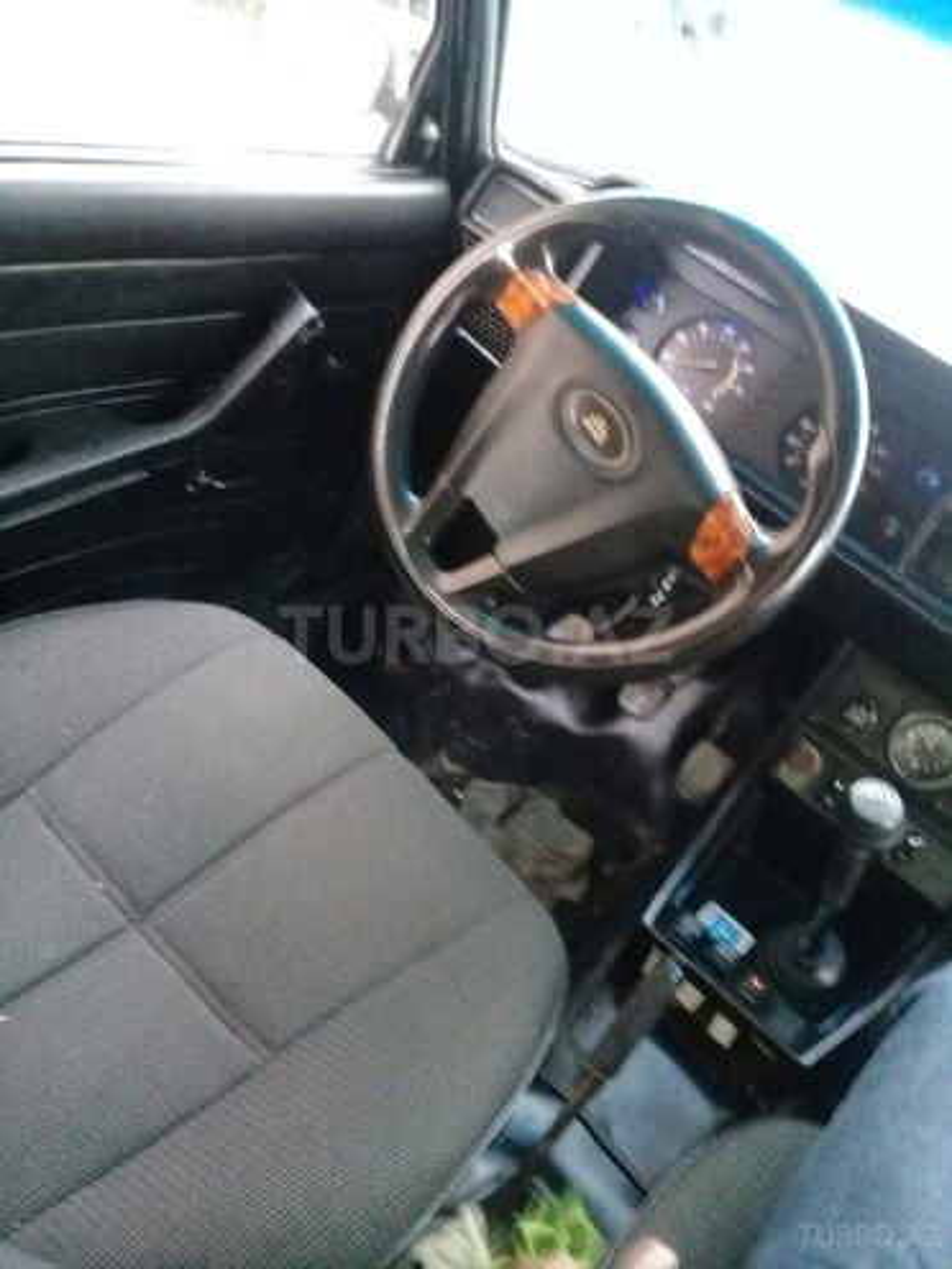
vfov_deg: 58.4
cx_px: 476
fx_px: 1137
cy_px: 634
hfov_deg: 45.4
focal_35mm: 31
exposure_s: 1/17
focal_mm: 3.3
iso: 500
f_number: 2.2
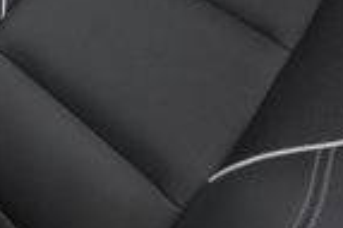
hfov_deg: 22.4
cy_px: -55
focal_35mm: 76
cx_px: -158
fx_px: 723
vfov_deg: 17.0
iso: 1600
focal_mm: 17
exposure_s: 1/30
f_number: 2.8
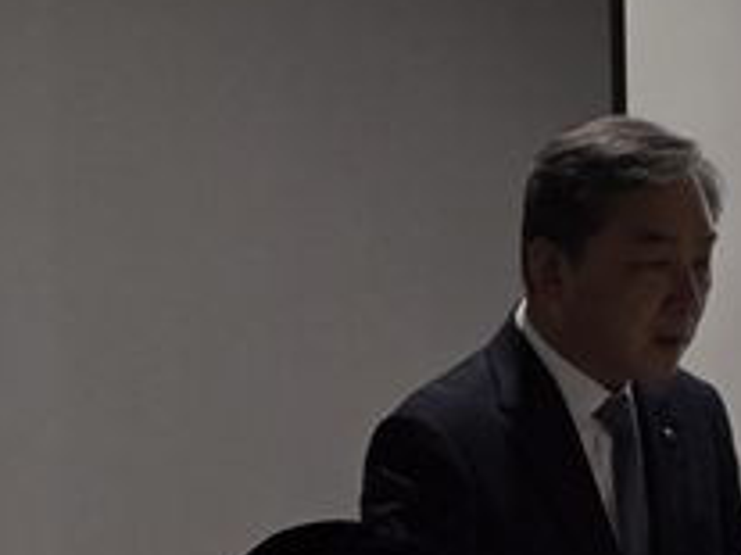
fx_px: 7616
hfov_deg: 5.5
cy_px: 294
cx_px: 1135
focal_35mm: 356
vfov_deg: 4.2
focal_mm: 18.6
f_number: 3.4
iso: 400
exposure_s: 1/120
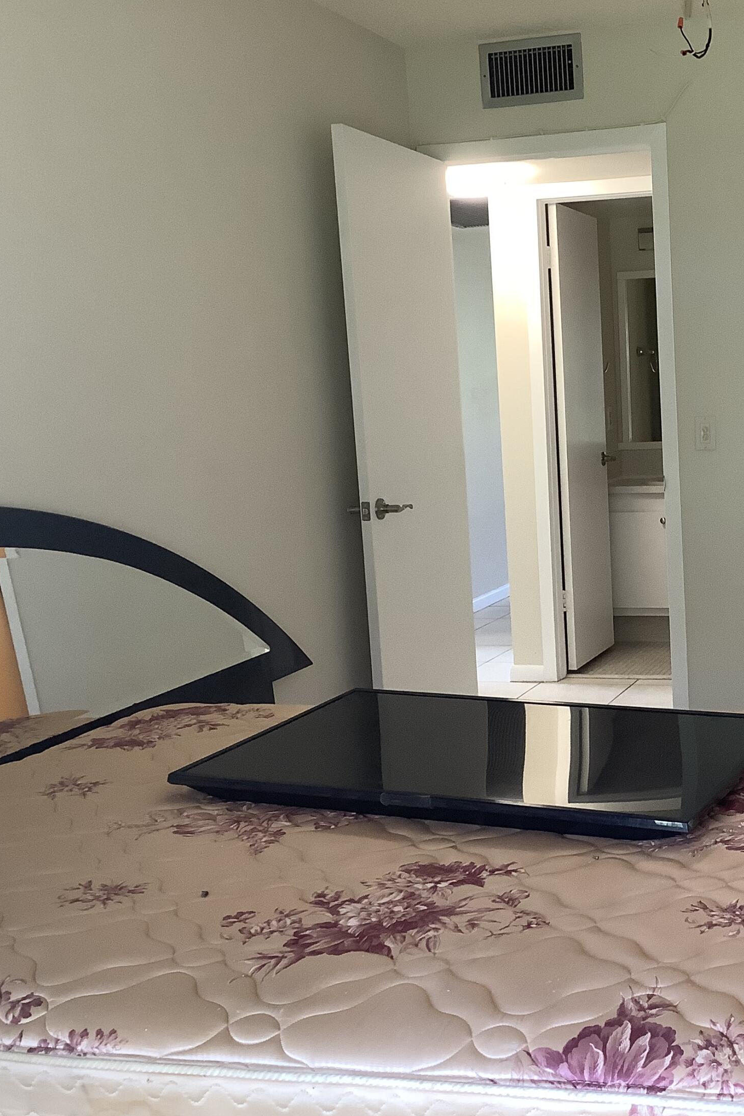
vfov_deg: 44.5
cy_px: 568
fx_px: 1363
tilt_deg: -8.5
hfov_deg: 29.5
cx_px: 636
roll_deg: +2.0
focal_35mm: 44
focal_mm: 3.3
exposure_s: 1/60
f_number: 2.4
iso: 160
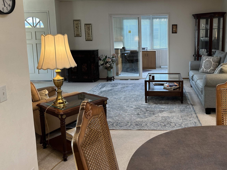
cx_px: 147
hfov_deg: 55.9
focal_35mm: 32
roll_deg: +0.5
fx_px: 210
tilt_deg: -7.9
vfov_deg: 43.9
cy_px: 66
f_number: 1.78
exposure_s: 1/60
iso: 125
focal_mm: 6.86
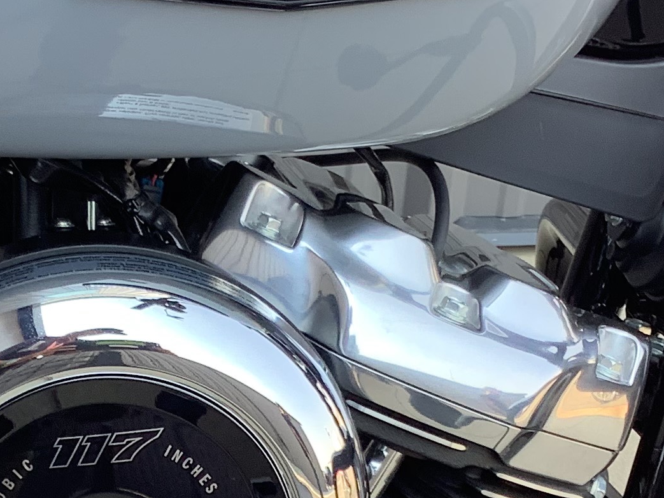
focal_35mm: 97
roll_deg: -3.8
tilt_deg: -32.6
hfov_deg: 20.1
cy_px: 421
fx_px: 1860
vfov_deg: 15.1
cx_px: 201
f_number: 2.4
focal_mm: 3.3
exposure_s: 1/120
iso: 32
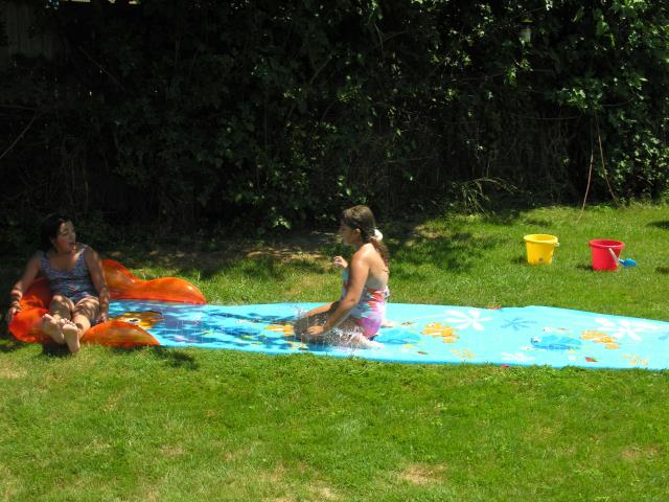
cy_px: 251
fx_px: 889
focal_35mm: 46
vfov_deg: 31.5
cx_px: 334
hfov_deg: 41.2
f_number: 6
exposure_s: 1/142
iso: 50
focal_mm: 11.8
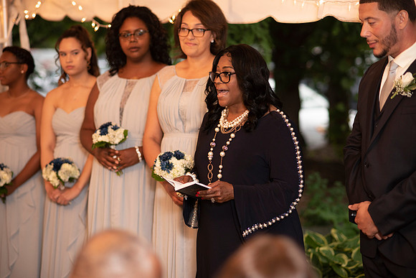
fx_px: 982
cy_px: 139
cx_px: 208
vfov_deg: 16.1
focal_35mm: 85
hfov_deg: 23.9
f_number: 2.2
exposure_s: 1/160
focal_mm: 85
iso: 500
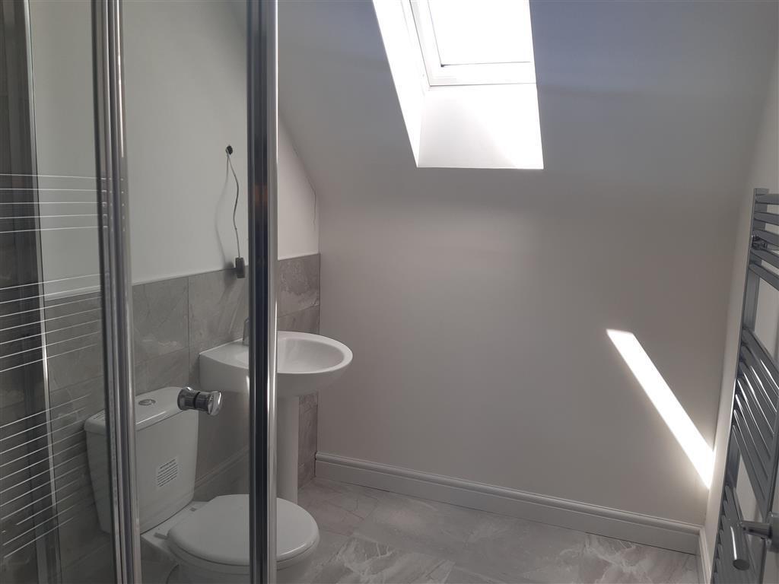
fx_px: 585
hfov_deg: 67.3
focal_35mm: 26
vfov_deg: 53.1
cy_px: 292
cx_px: 390
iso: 40
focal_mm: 3.92
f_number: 1.7
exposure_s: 1/201
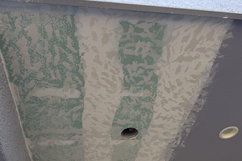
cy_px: 136
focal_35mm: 34
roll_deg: +9.4
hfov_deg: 55.8
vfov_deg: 37.1
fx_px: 228
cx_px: 121
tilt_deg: +41.1
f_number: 1.78
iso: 80
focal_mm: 6.76
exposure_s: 1/317
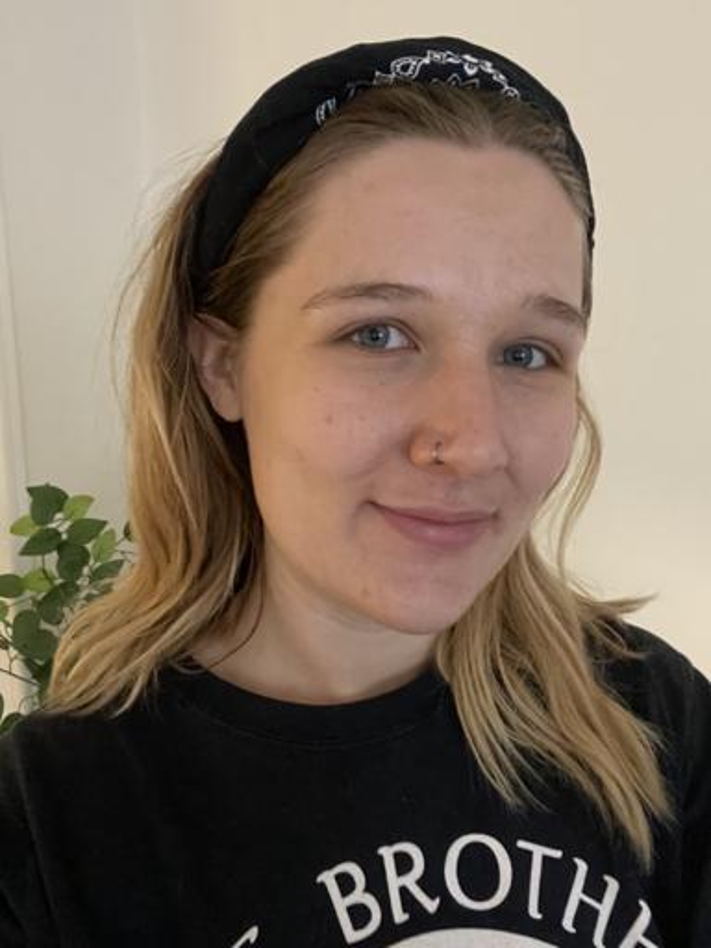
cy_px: 474
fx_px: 822
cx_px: 356
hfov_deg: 46.8
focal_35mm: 30
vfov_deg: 60.0
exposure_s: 1/15
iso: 800
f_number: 2.2
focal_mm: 2.71
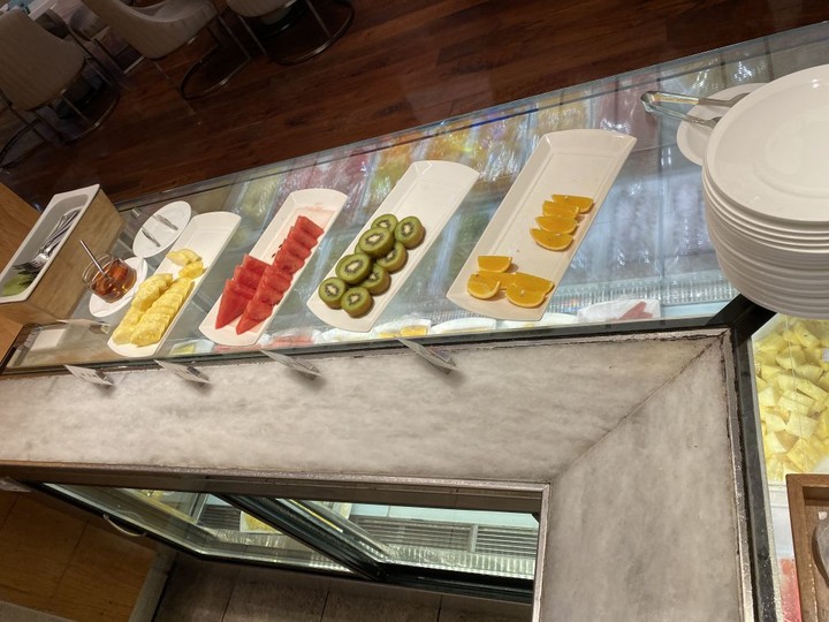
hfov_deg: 67.3
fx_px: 623
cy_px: 311
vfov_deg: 53.1
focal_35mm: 26
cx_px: 414
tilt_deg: -46.6
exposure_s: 1/115
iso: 80
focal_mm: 4.25
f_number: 1.8
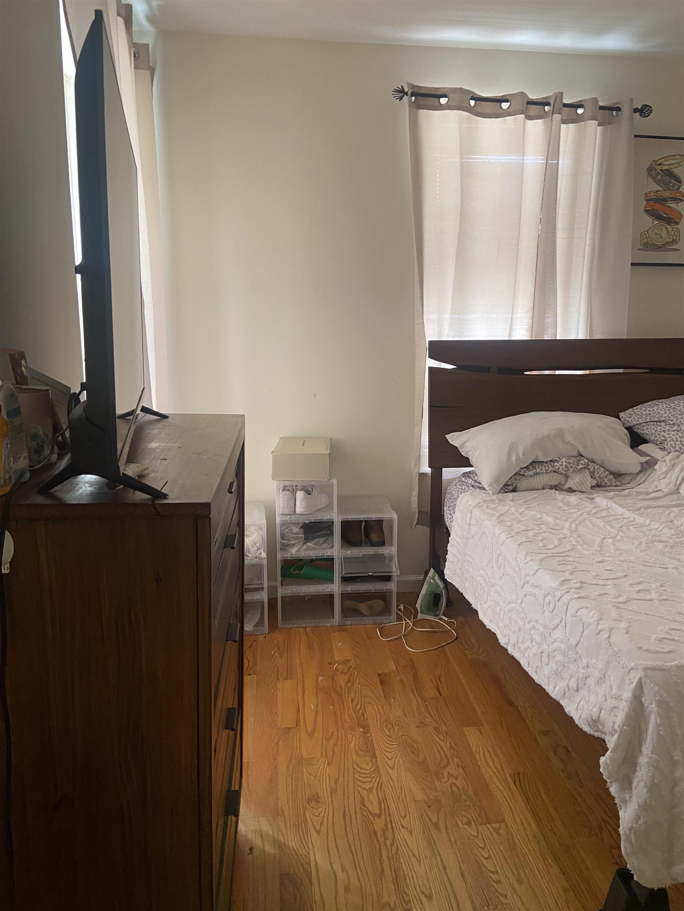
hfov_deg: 53.1
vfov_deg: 67.3
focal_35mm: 26
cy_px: 456
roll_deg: -1.8
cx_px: 342
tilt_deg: -12.0
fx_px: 685
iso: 250
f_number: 1.8
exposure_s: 1/60
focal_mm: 4.25
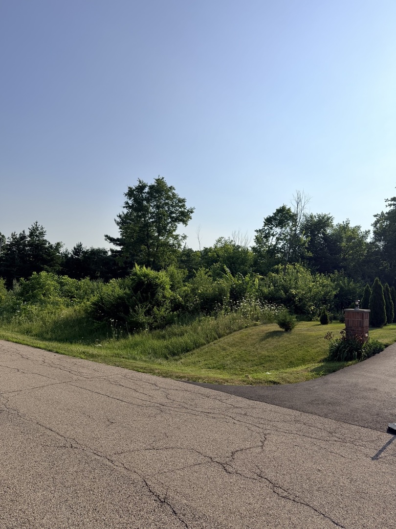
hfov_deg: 56.8
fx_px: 366
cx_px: 198
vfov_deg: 71.6
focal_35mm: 24
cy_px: 264
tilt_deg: +5.1
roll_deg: -2.9
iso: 100
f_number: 1.78
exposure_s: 1/5319
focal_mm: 6.76
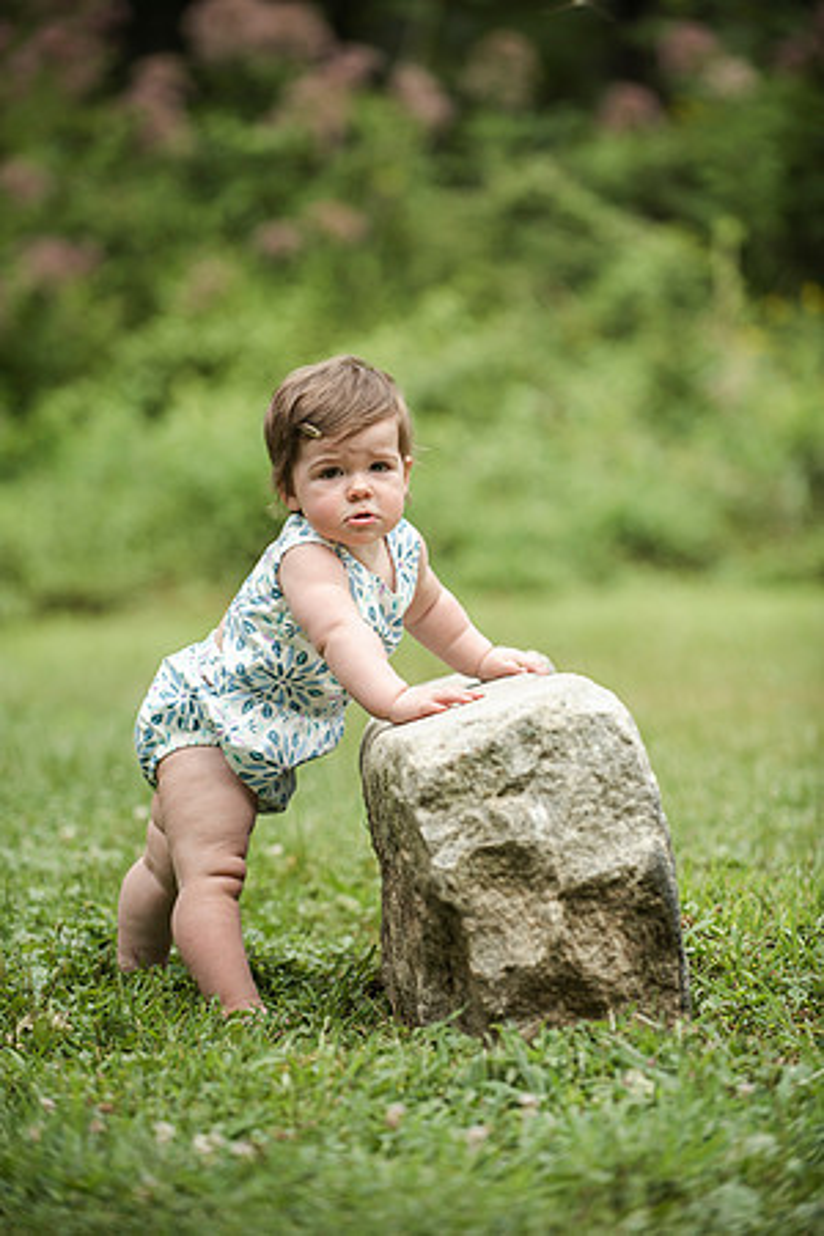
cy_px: 618
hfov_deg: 9.1
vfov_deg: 13.7
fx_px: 5150
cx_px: 412
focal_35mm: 150
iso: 640
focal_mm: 150
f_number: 3.2
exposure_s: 1/4000
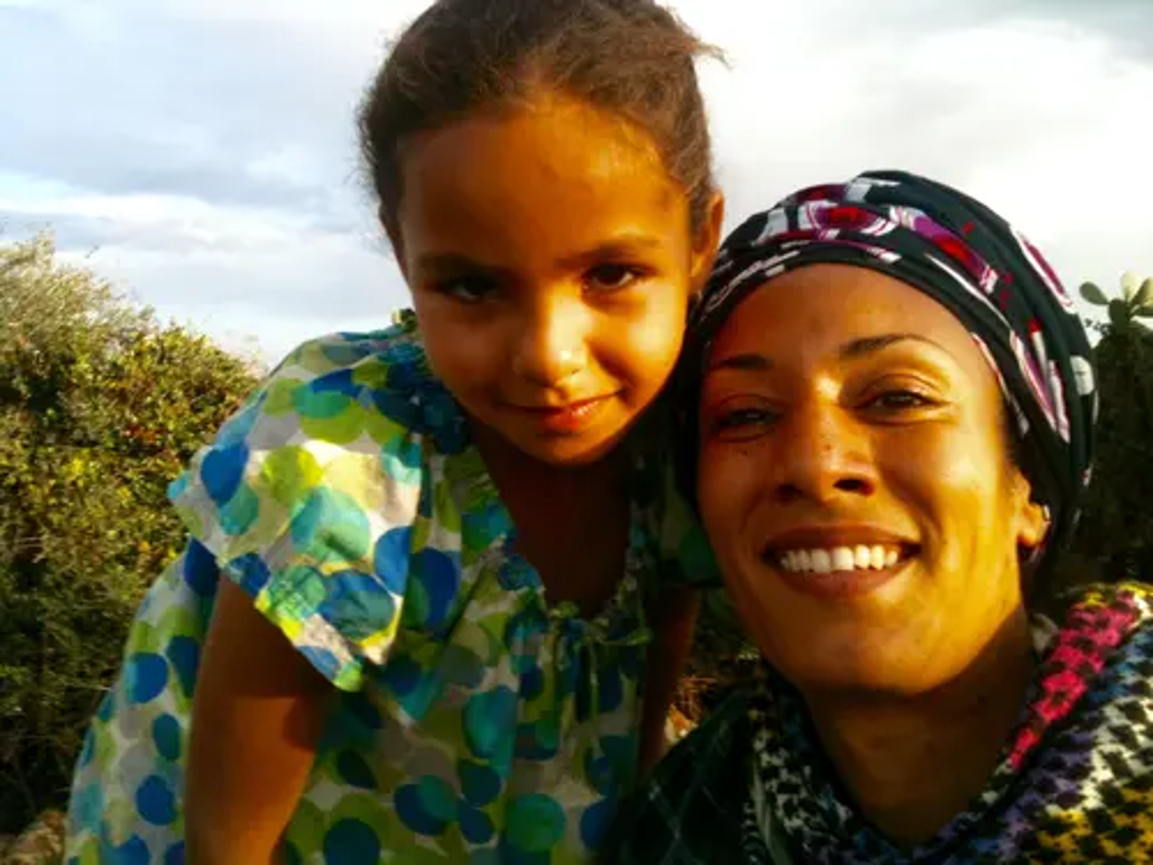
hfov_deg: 52.6
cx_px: 576
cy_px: 432
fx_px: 1166
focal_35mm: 35
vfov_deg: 40.7
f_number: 2.8
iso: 64
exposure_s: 1/330
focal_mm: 3.85
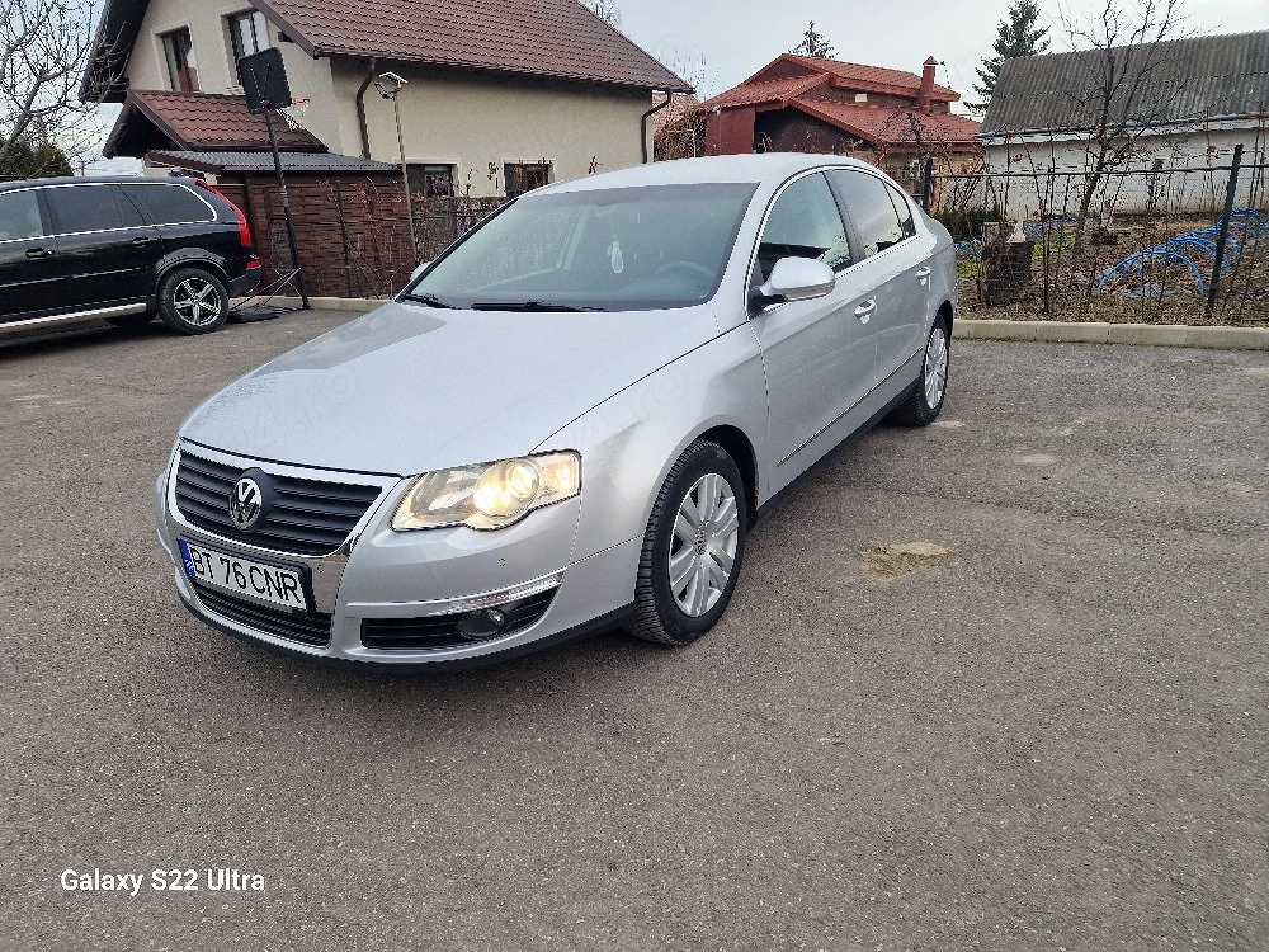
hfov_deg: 73.9
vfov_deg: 58.9
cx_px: 634
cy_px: 476
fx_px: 843
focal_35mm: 23
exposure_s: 1/182
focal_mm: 6.4
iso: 50
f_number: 1.8
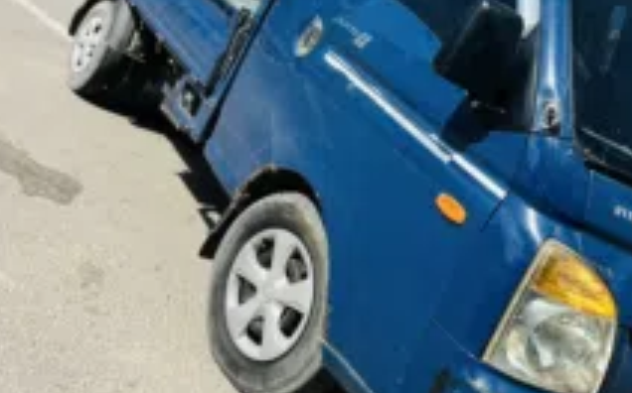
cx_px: 388
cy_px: 54
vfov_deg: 24.2
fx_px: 895
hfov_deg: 38.7
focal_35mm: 52
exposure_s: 1/3571
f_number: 1.5
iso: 50
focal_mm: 5.7
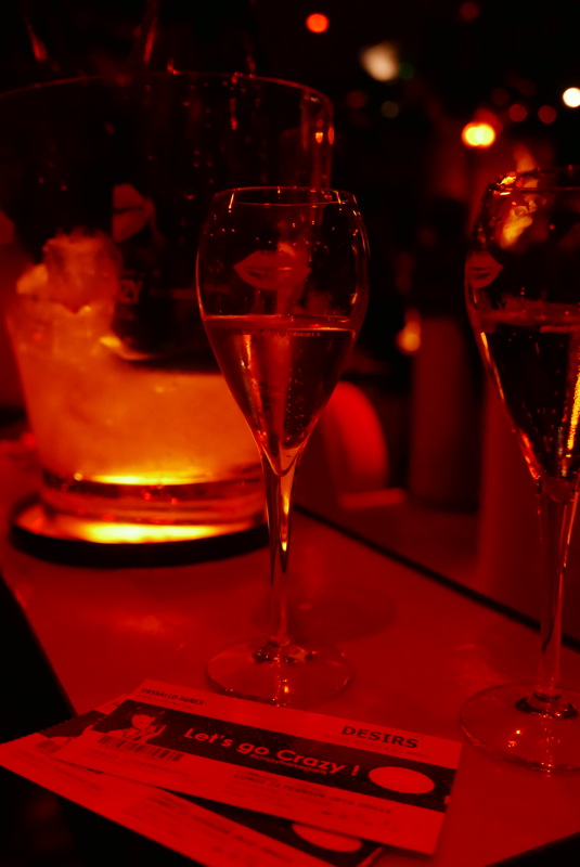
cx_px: 290
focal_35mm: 35
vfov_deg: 54.4
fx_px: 844
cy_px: 434
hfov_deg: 37.9
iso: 3200
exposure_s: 1/60
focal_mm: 15.9
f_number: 2.3
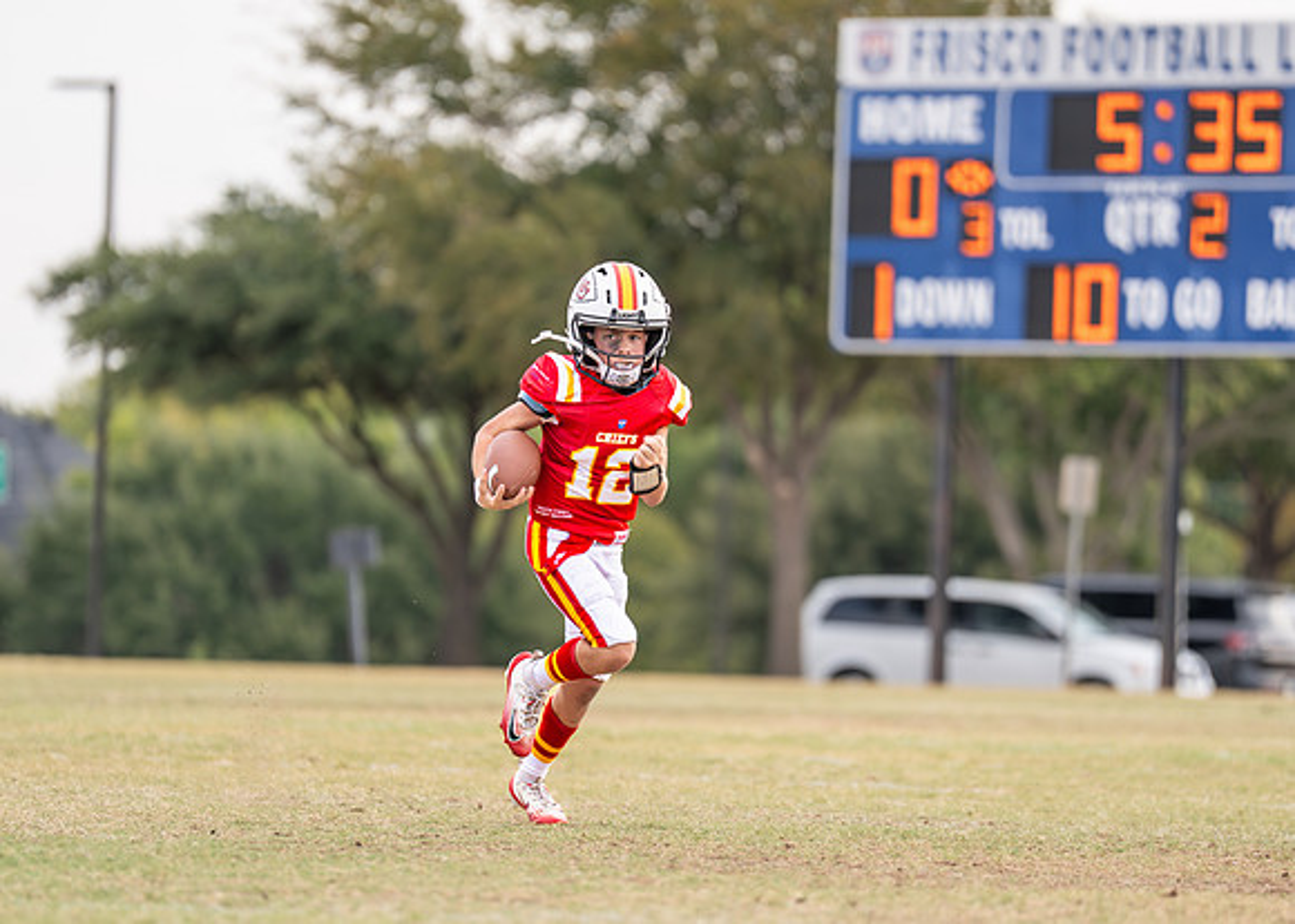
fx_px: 11011
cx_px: 654
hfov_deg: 6.7
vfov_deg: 4.8
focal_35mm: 299
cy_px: 491
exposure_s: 1/1250
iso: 160
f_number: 2.8
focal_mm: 200
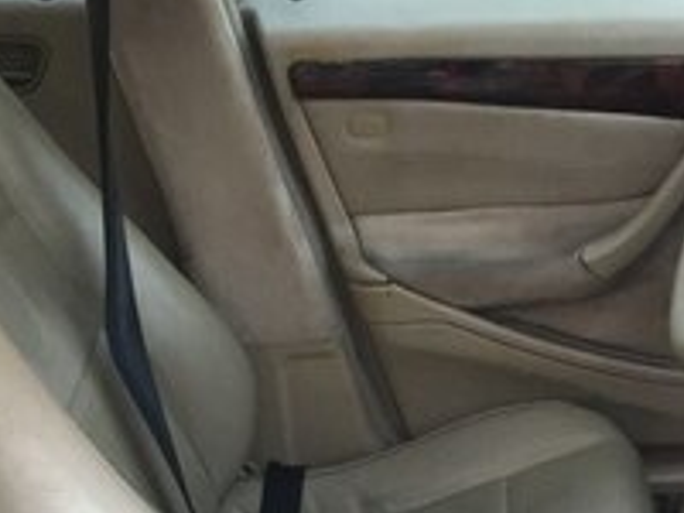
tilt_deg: -40.9
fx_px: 1423
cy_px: 817
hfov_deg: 26.4
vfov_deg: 17.8
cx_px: 568
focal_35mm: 72
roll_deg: -0.4
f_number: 2.2
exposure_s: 1/33
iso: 125
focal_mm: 4.15
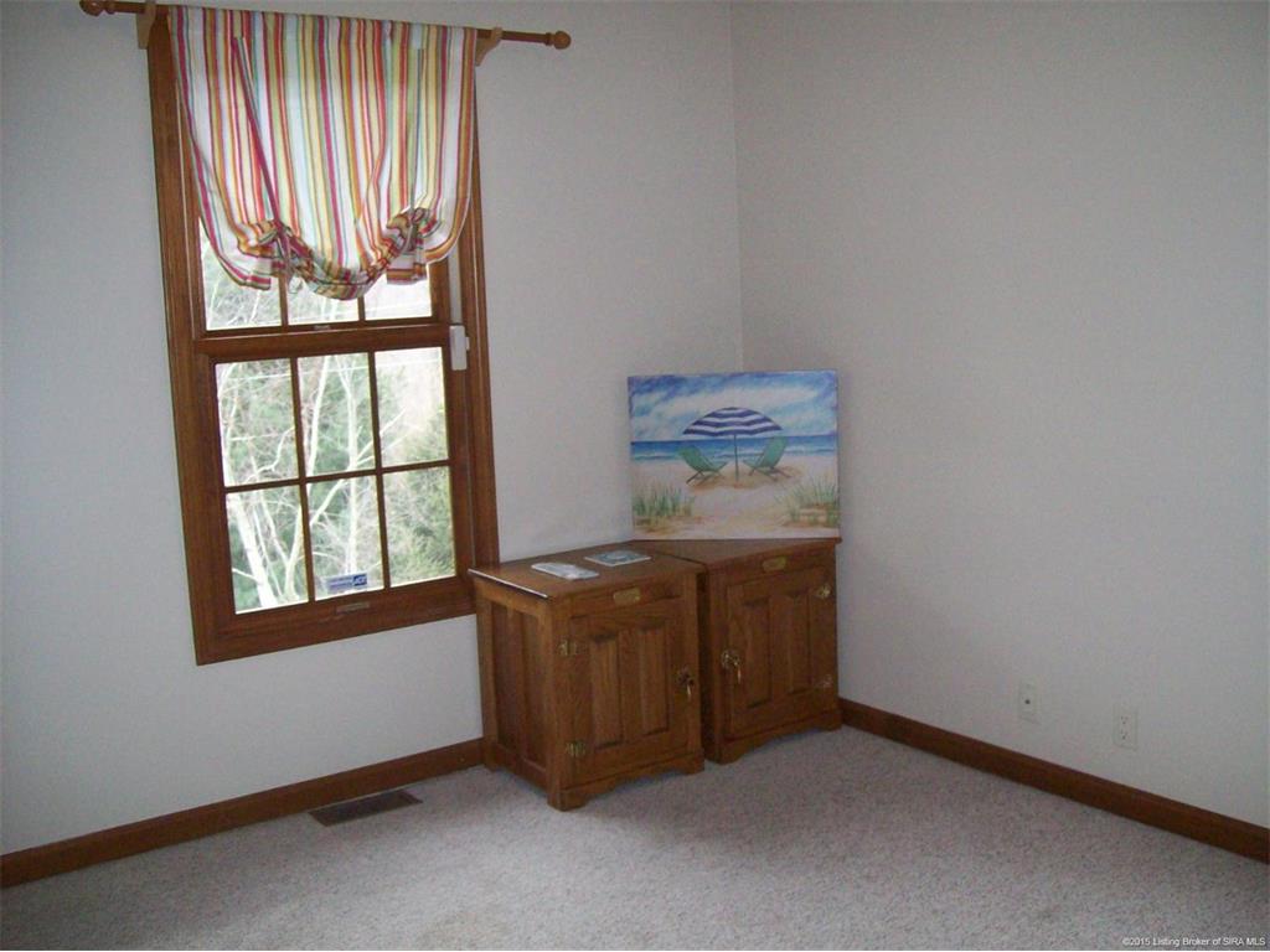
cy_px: 476
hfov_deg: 51.4
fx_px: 1321
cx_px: 635
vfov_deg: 39.7
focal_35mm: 36
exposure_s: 1/64
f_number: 2.7
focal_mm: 6
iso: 200
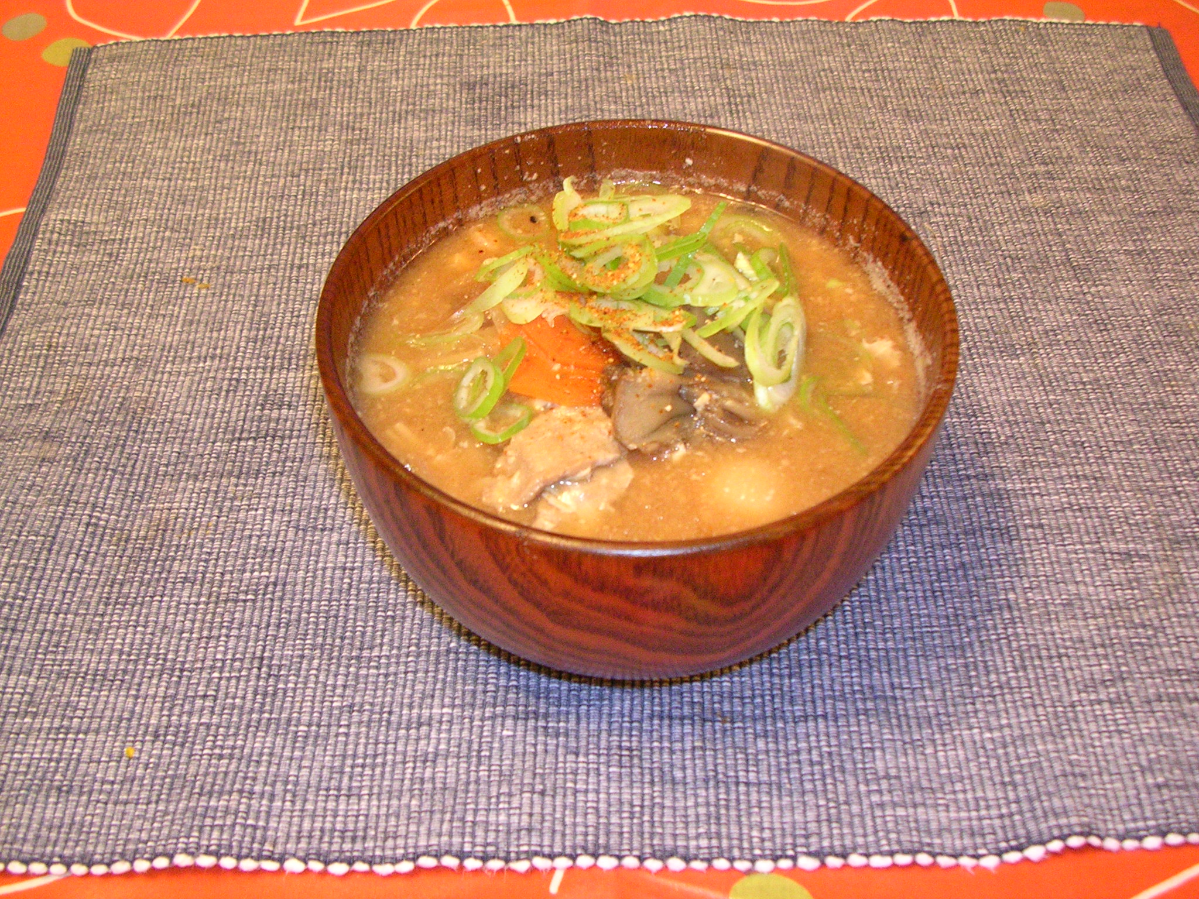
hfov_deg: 49.0
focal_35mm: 38
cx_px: 600
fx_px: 1316
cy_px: 450
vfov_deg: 37.7
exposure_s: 1/12.3
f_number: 2.8
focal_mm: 5.8
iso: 400
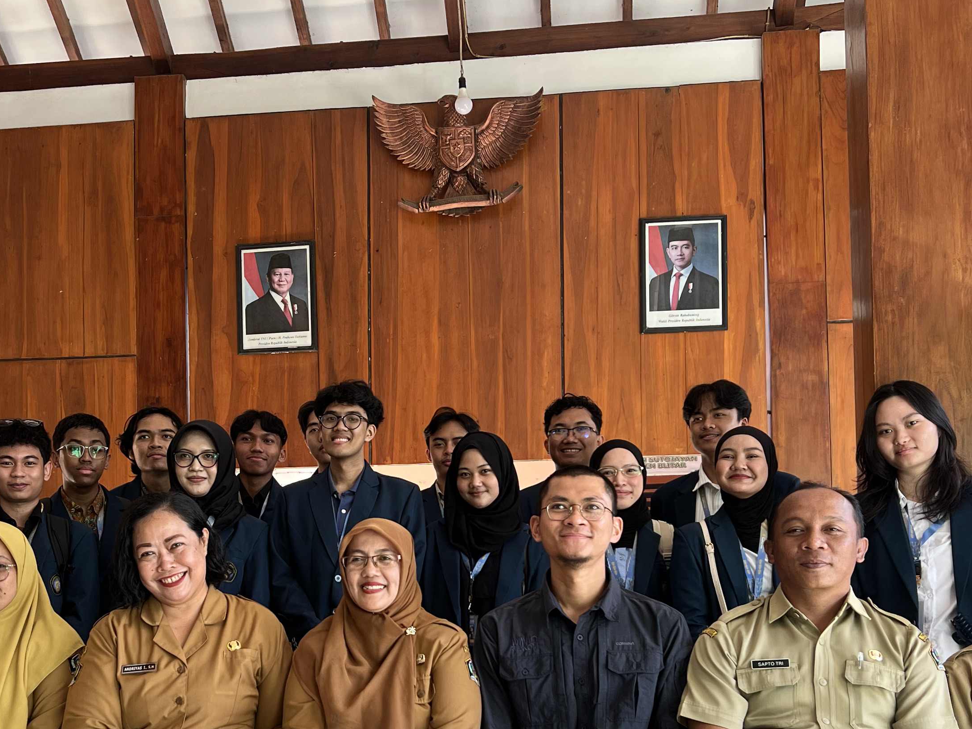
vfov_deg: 29.7
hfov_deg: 39.5
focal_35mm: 48
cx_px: 389
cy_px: 556
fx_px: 1348
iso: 64
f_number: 1.5
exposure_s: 1/121
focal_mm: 5.7
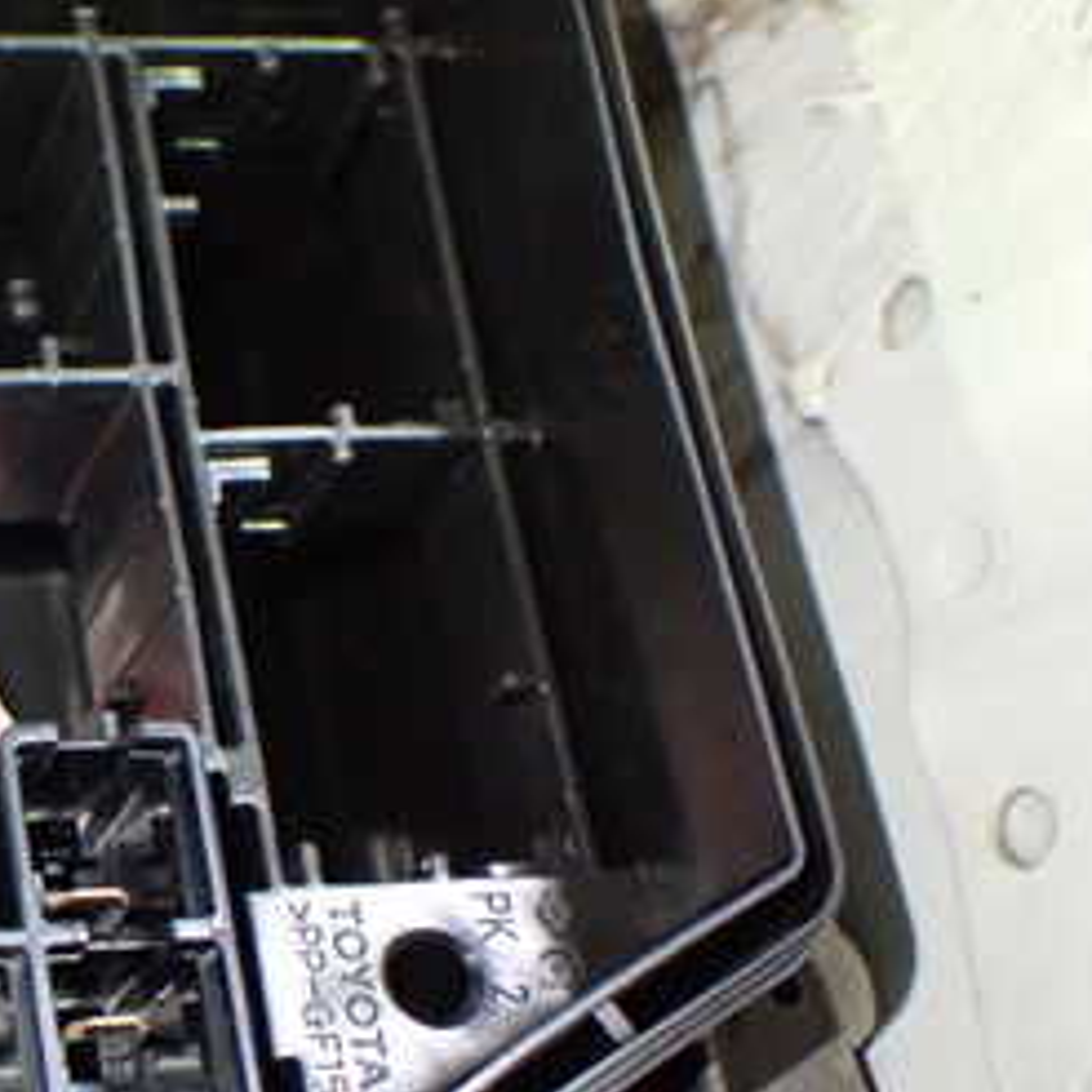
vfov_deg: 25.0
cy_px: 639
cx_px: -209
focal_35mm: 69
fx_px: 2463
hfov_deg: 23.0
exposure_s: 1/30
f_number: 2.4
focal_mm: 5.79
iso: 1000
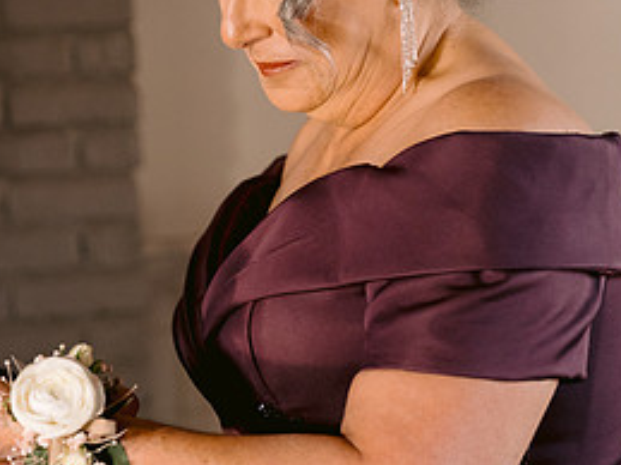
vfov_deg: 11.8
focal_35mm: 125
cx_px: 120
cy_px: 363
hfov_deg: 15.7
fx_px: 2241
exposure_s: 1/100
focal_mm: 58
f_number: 2.8
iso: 2500
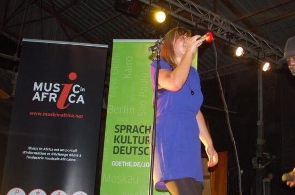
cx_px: 180
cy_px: 97
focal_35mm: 50
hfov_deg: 39.5
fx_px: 409
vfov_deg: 26.9
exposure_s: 1/60
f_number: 4.2
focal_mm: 24
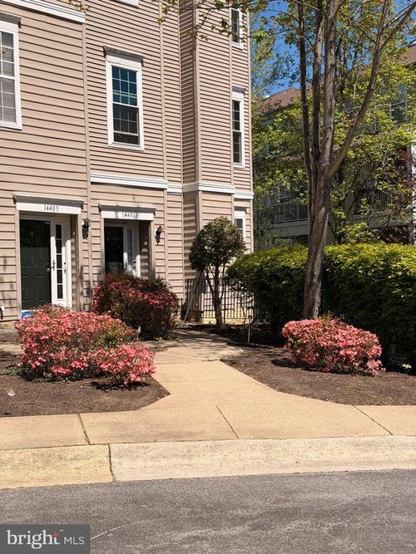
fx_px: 769
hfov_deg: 30.3
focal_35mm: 48
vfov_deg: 39.7
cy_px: 277
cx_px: 208
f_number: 1.78
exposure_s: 1/7143
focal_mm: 6.76
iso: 64
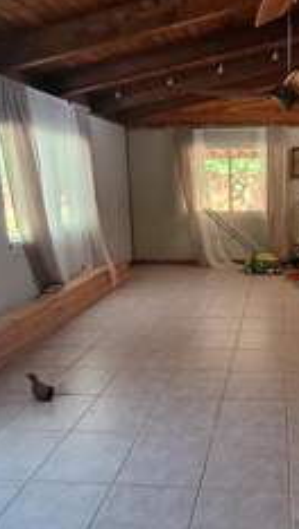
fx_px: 408
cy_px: 252
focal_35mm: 29
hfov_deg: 38.6
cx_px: 242
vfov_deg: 66.0
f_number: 2.2
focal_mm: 1.74
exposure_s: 1/40
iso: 200
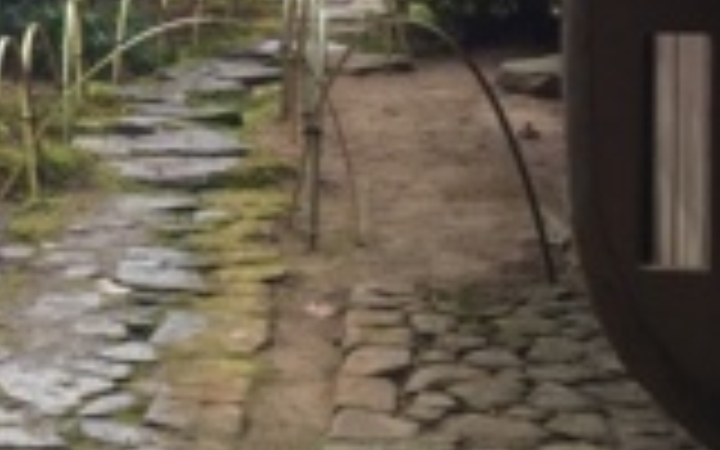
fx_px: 2257
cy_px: -126
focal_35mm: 115
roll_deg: +0.6
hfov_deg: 17.1
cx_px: -207
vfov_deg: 11.1
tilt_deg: -3.0
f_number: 2.2
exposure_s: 1/60
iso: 32
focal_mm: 4.15
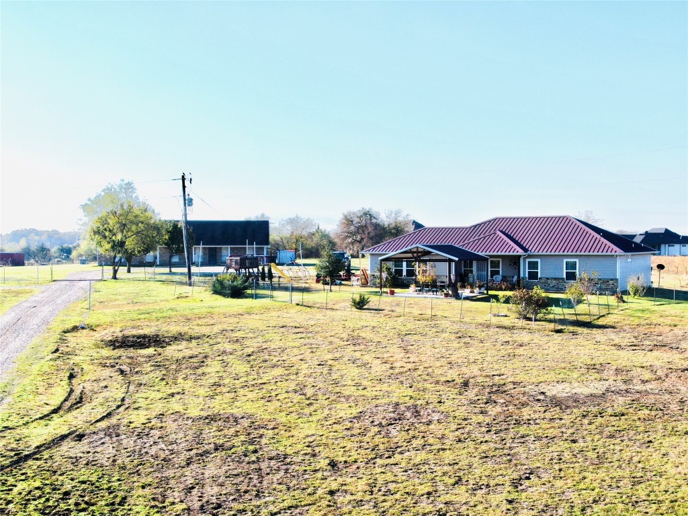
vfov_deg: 31.5
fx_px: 914
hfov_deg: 41.2
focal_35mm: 46
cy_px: 258
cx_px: 344
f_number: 3.7
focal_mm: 8.06
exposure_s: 1/800
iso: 100
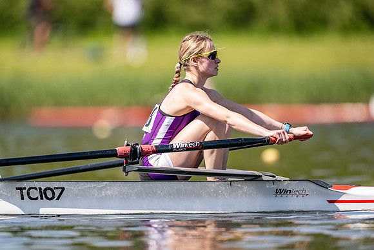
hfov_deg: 3.4
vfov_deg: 2.3
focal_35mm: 600
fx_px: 6234
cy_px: 125
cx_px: 187
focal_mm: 600
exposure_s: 1/2500
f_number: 4
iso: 280
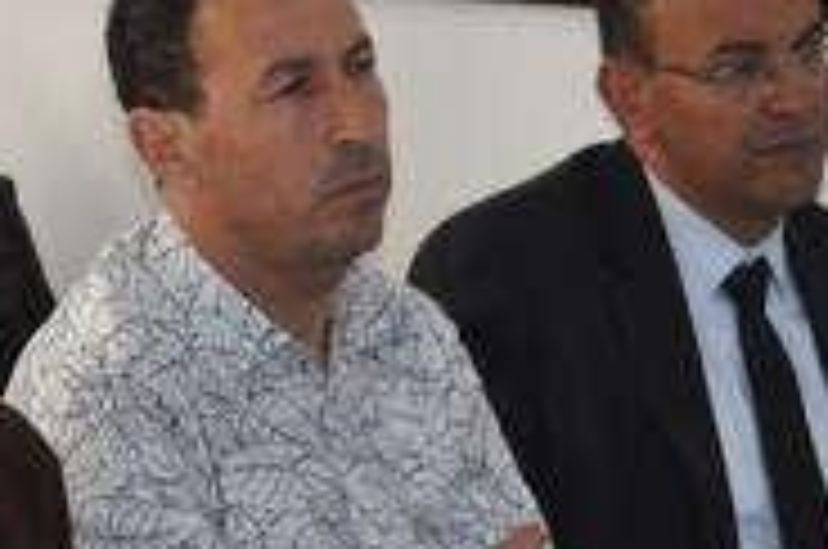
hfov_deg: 10.3
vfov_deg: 6.9
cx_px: -122
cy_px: 92
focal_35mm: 198
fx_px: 4546
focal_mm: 38
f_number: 5
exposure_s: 1/200
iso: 200
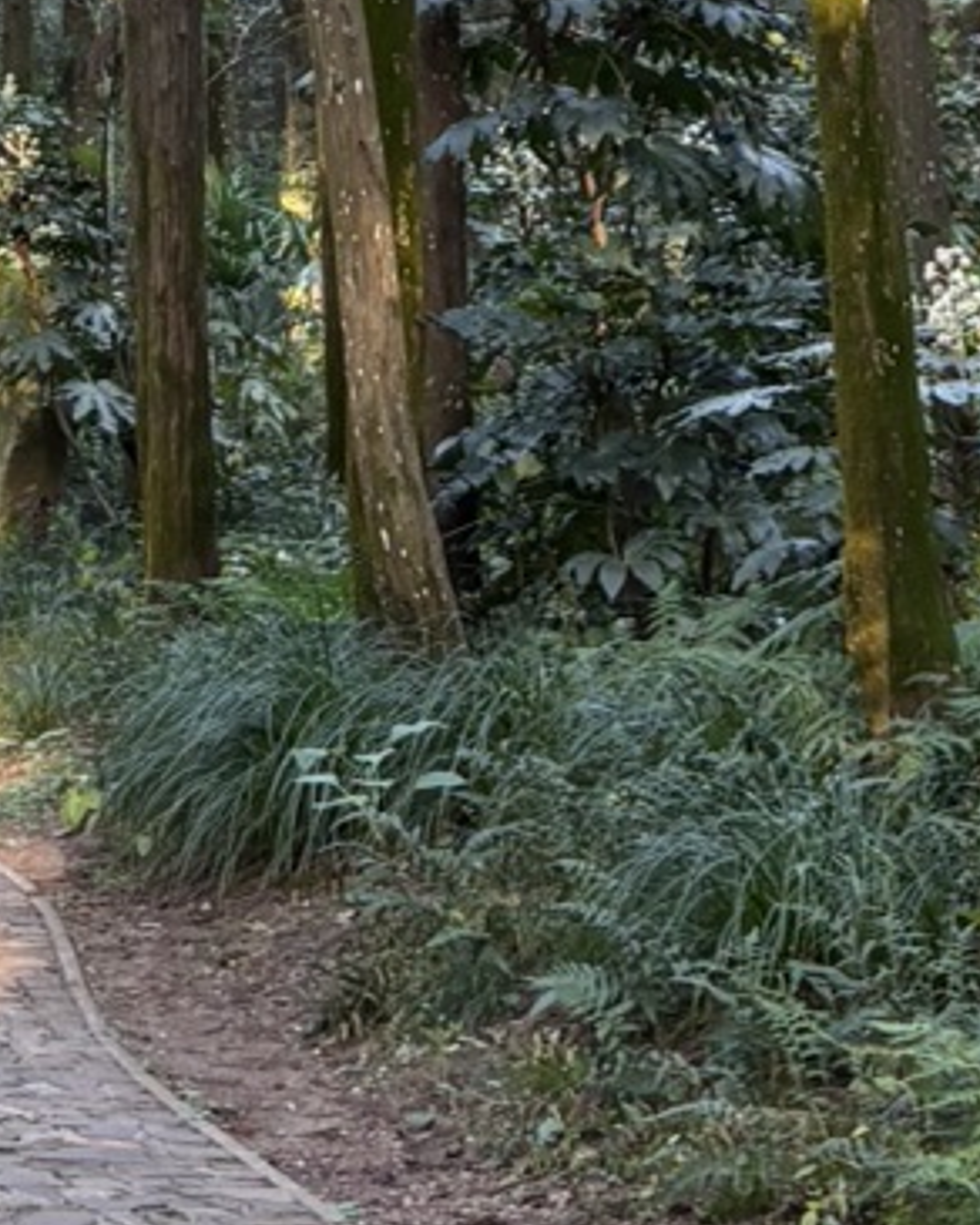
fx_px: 5039
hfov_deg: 10.9
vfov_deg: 12.6
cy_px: -990
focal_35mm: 139
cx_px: -131
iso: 125
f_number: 1.6
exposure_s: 1/71
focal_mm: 5.96
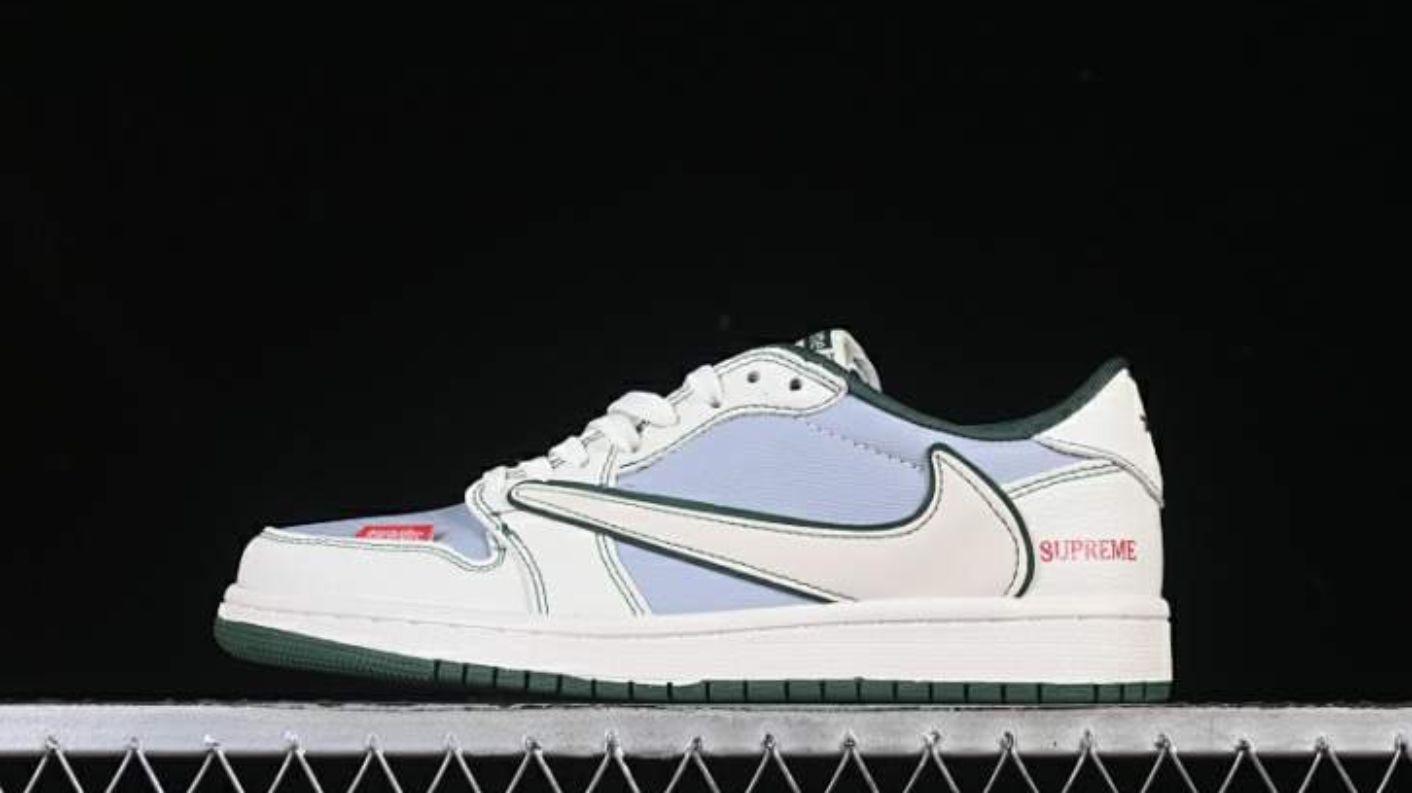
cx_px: 708
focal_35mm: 79
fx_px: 2957
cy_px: 414
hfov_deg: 26.9
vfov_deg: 15.3
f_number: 8
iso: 160
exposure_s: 1/80
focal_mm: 50
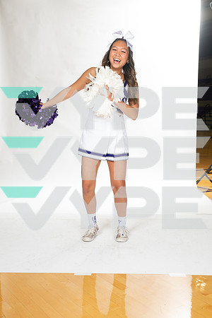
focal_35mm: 44
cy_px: 159
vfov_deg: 44.5
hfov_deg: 30.5
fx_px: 389
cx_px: 106
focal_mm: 44
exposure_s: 1/320
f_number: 7.1
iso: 800
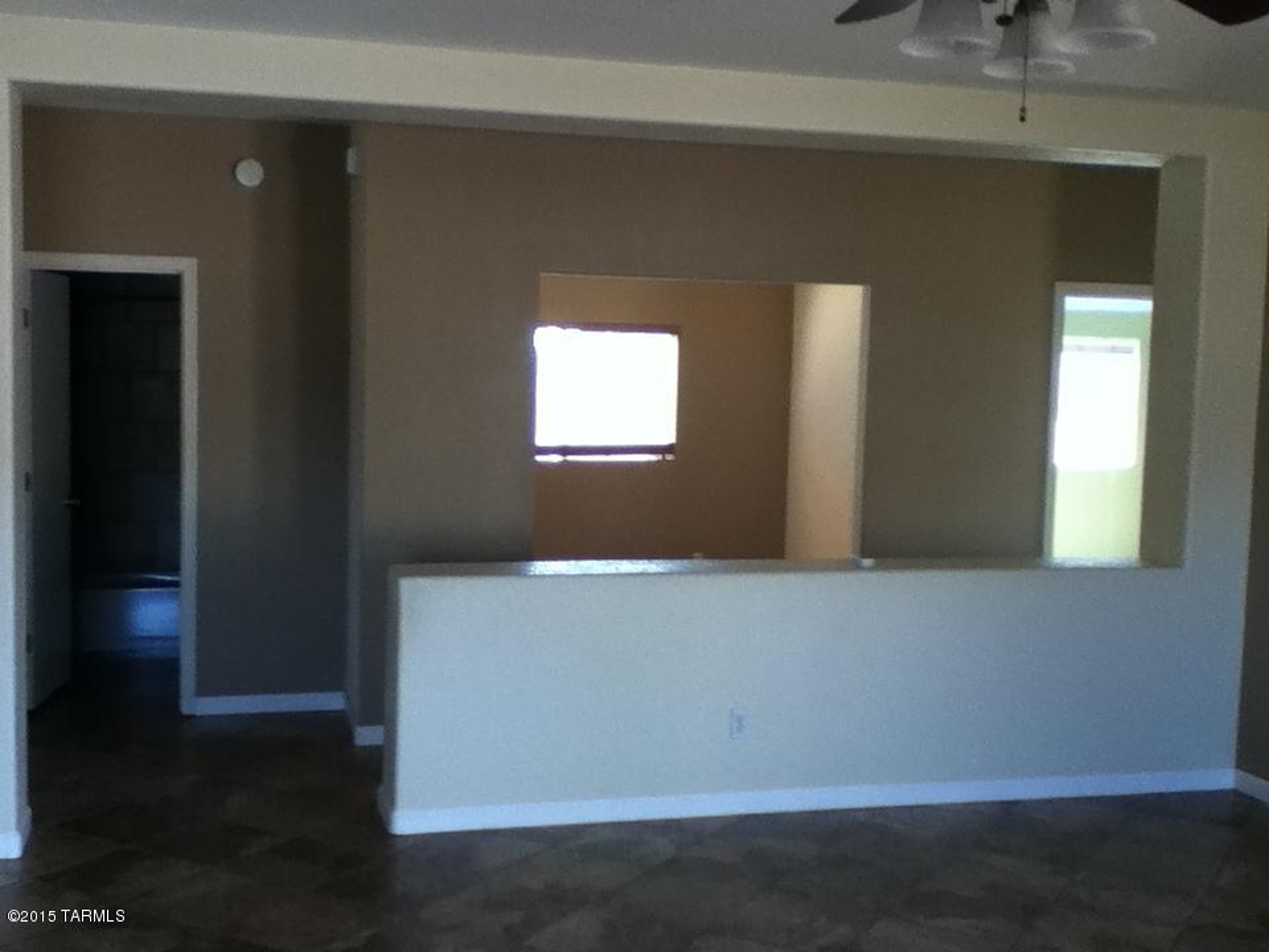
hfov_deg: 56.8
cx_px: 634
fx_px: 1173
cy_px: 476
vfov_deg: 44.2
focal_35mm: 32
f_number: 2.4
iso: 125
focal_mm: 3.85
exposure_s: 1/30
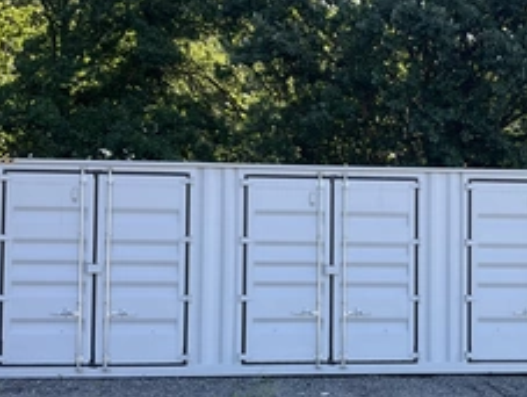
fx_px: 778
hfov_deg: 36.2
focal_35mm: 51
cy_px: 248
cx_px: 418
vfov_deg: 28.5
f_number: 1.8
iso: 25
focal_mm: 3
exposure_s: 1/358
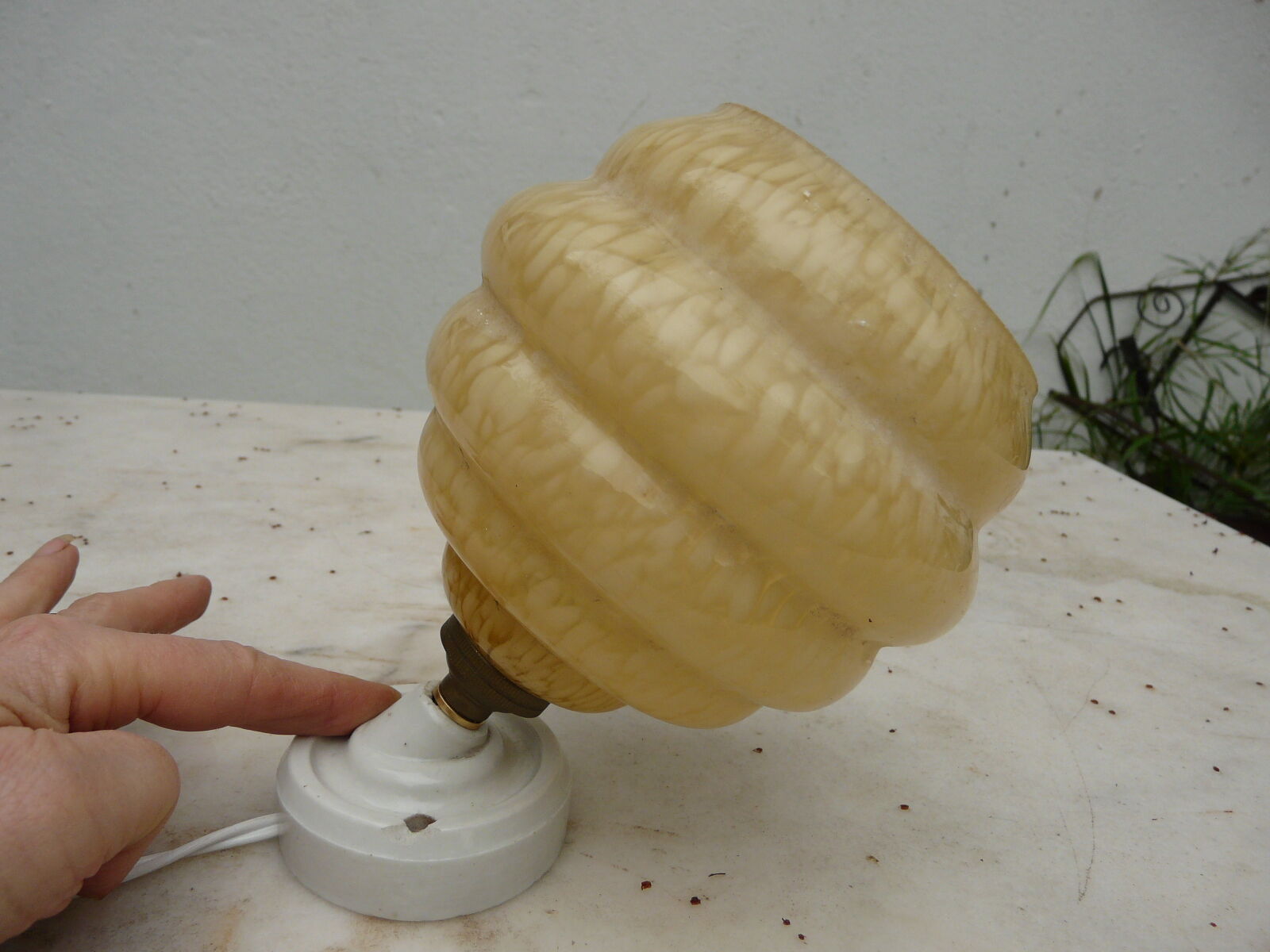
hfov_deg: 63.4
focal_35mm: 28
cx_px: 635
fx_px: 1027
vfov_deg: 49.7
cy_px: 476
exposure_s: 1/60
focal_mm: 4.6
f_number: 2.8
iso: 100
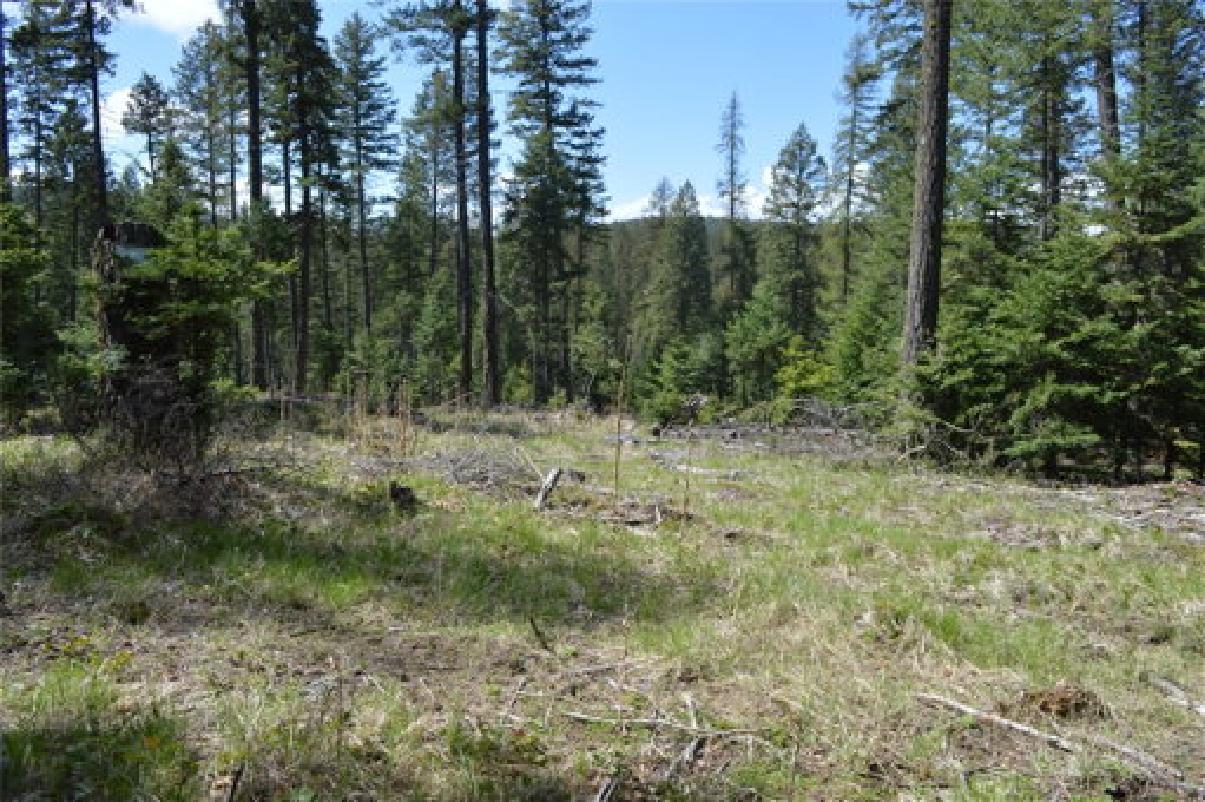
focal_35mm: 27
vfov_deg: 47.9
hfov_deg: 67.4
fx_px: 903
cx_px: 602
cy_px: 401
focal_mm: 18
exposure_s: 1/160
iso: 100
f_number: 7.1
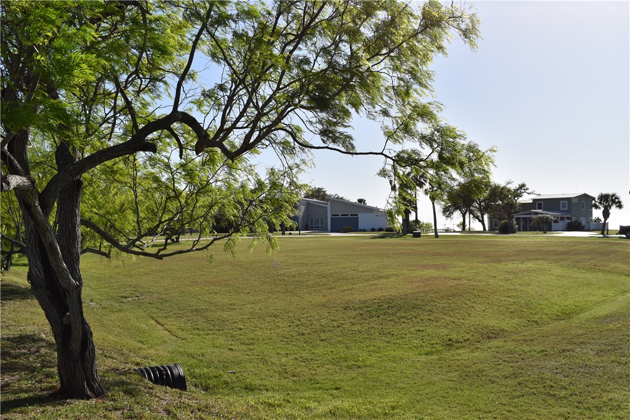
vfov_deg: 38.3
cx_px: 315
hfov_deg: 55.1
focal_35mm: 34
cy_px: 210
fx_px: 604
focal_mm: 23
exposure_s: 1/500
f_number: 11
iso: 200
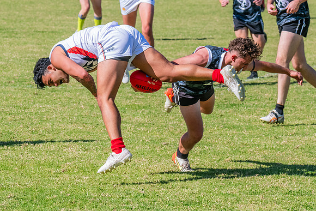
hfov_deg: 5.8
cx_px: 98
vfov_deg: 3.9
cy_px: 97
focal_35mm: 352
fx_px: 3094
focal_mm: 240
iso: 1600
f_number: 14
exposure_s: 1/1600
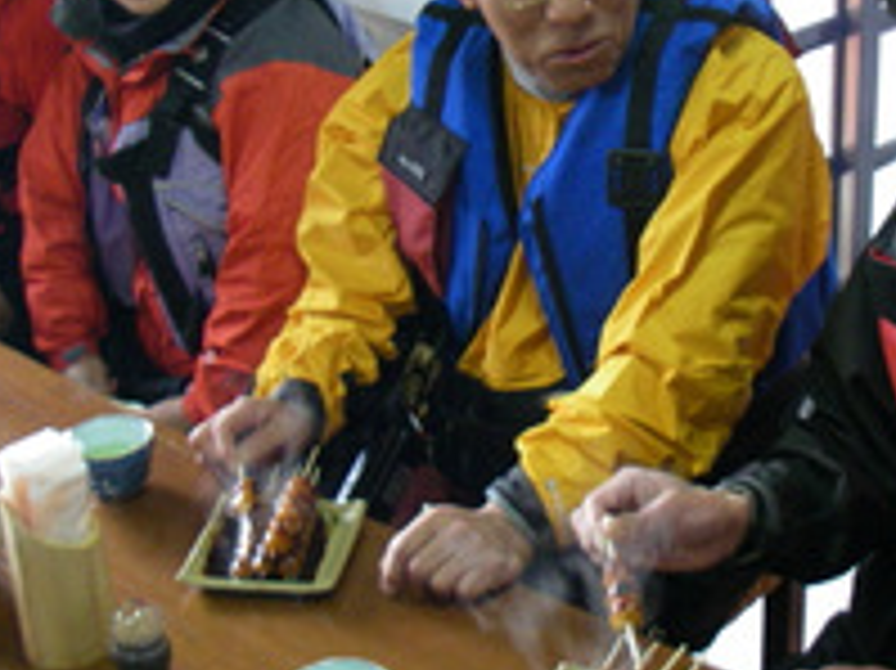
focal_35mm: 67
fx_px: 1733
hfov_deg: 28.9
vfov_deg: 21.8
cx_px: 545
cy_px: 236
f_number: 3.3
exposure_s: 1/15
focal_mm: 6.3
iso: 400
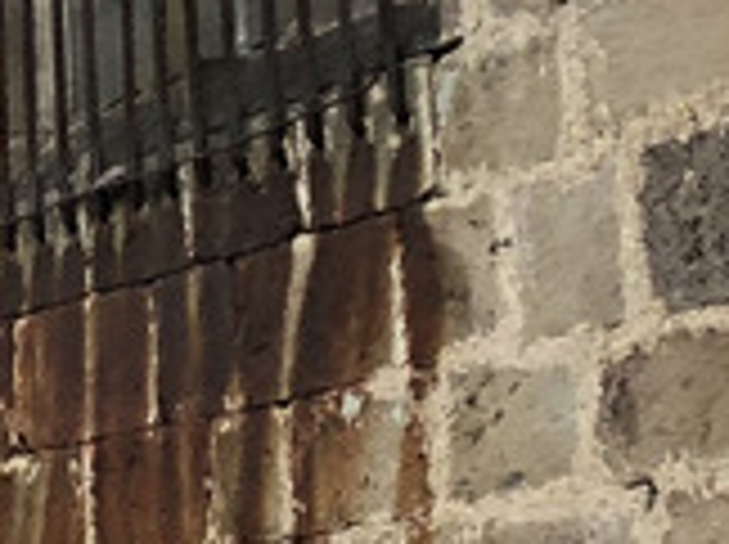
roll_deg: -0.5
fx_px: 4374
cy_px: 459
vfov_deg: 7.1
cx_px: -1814
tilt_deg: +7.2
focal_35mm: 208
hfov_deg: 7.6
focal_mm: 4
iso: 20
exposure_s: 1/1499
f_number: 1.8
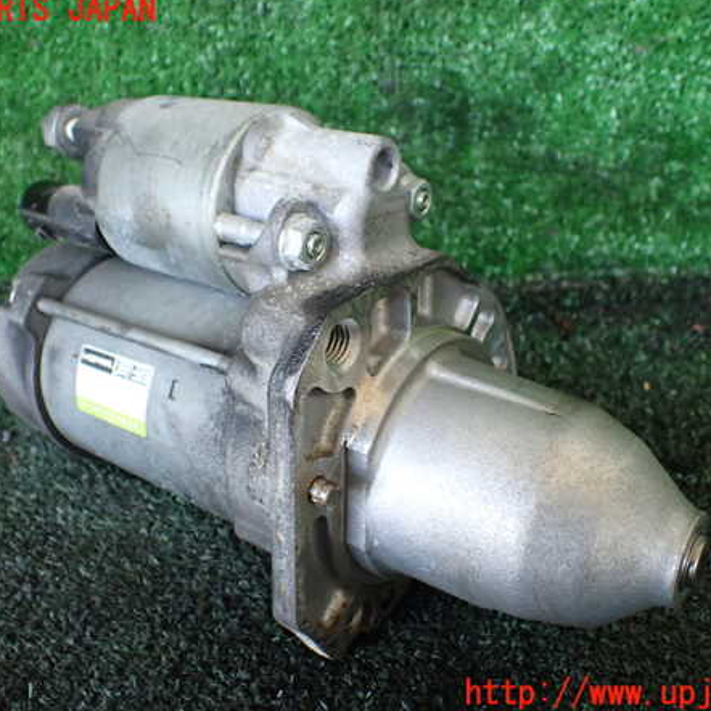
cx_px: 346
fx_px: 837
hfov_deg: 46.0
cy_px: 352
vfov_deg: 46.0
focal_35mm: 36
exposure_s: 1/125
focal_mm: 5.4
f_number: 2.3
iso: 640
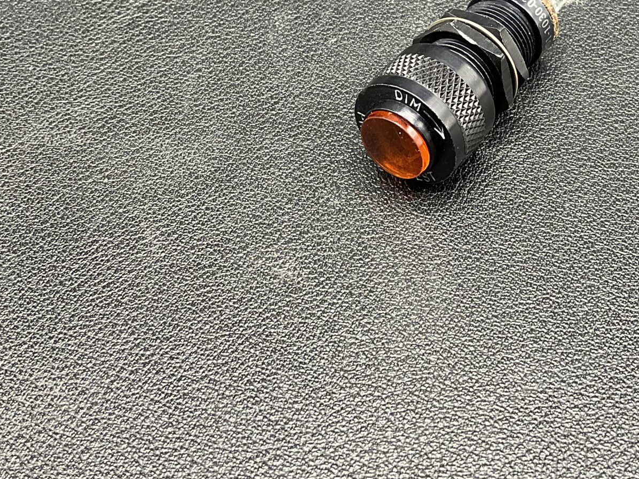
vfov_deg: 23.1
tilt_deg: -45.7
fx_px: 1145
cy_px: 58
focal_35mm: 62
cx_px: 453
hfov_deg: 30.8
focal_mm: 3
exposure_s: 1/100
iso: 64
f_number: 1.8
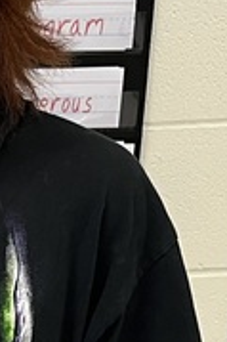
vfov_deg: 12.9
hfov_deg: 8.5
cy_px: 430
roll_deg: +0.5
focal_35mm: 155
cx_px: -185
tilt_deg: -23.0
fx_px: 1469
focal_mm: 5.1
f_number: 1.6
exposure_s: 1/60
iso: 100
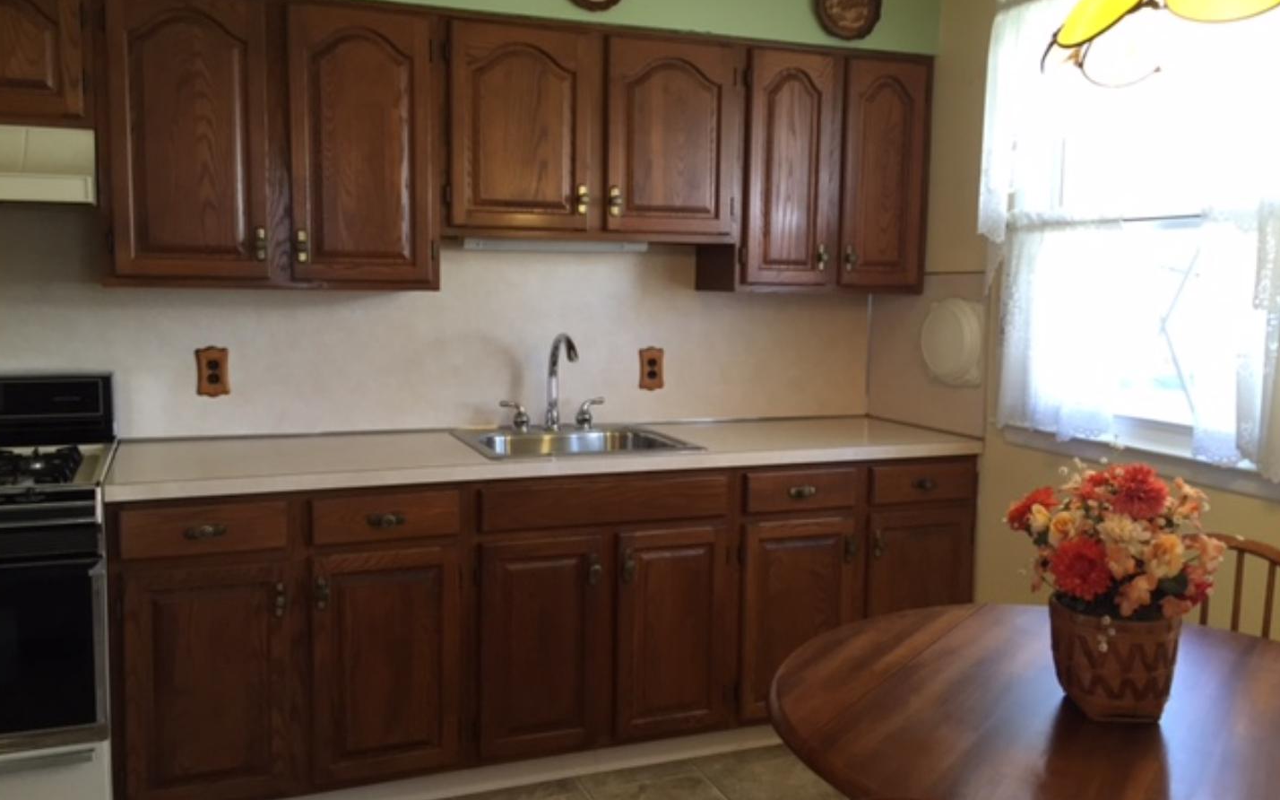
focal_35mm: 31
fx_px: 1081
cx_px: 637
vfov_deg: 40.6
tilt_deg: -6.2
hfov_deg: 61.2
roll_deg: -0.3
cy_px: 395
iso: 80
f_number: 2.2
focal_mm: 4.15
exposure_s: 1/30
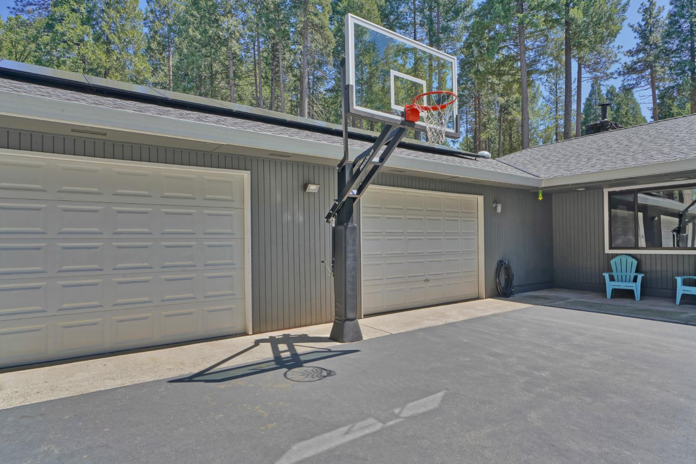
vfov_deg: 61.9
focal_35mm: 20
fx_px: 387
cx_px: 348
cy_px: 232
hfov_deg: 84.0
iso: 100
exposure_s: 1/100
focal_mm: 20
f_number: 7.1
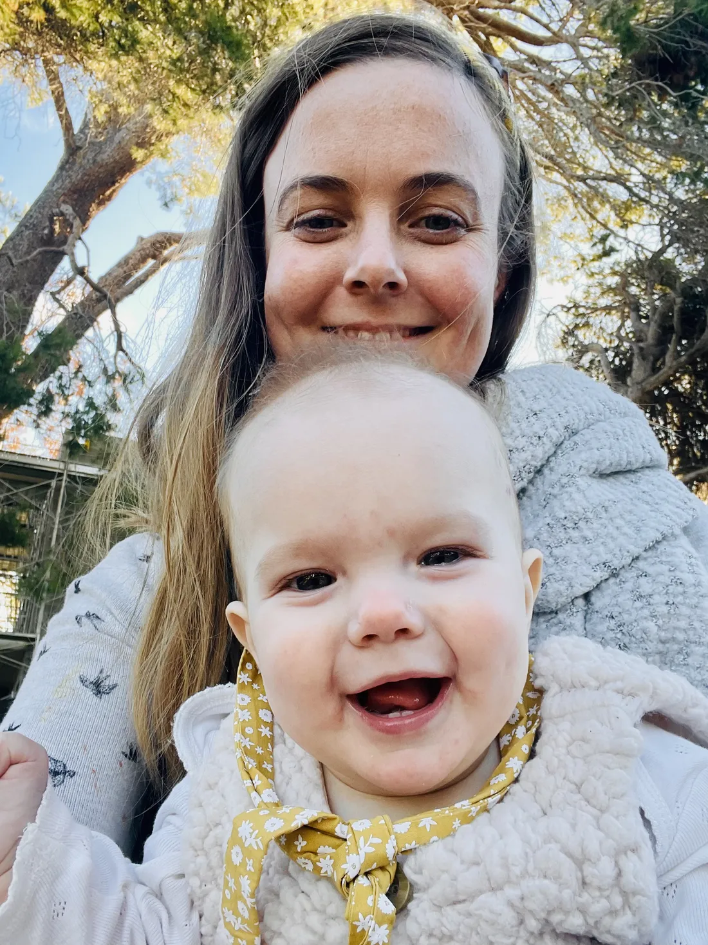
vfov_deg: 60.0
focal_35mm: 30
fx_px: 818
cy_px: 472
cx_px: 354
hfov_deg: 46.8
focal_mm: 2.71
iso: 50
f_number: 2.2
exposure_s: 1/121
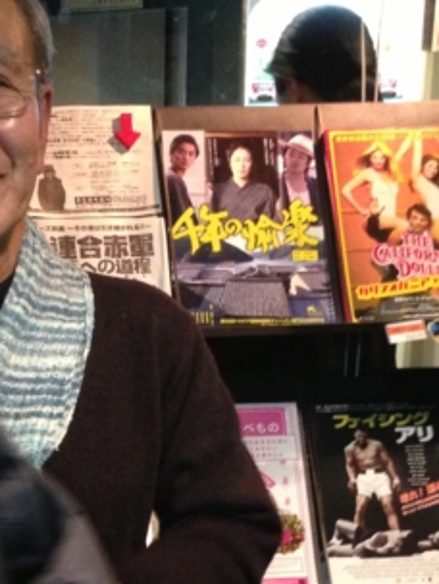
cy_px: 520
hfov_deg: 16.7
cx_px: 17
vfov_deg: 22.0
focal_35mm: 87
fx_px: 1468
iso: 400
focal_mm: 4.13
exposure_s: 1/17
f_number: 2.4
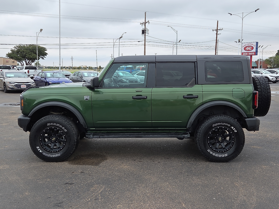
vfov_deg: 36.8
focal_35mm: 39
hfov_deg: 47.9
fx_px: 314
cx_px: 140
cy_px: 104
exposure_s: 1/1250
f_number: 1.8
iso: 76
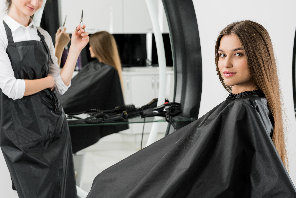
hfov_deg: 28.8
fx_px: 576
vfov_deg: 19.5
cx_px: 148
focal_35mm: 70
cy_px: 99
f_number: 5.6
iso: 200
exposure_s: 1/125
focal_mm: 70
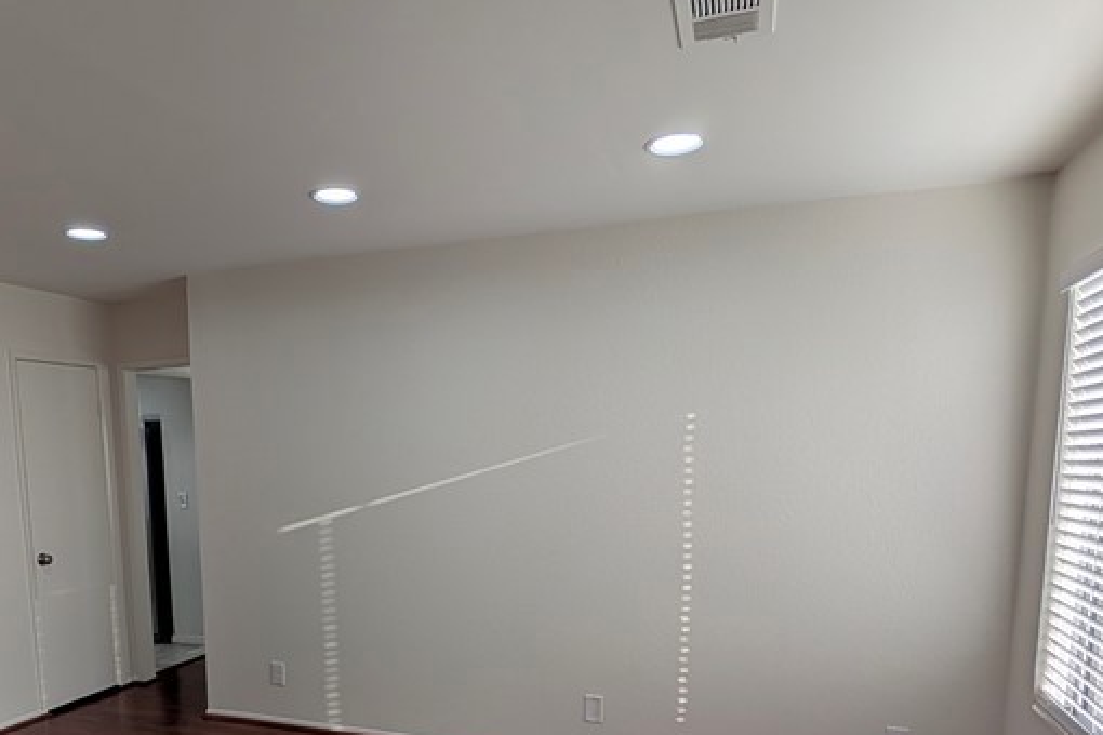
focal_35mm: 25
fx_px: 766
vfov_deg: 48.6
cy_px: 578
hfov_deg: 70.1
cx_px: 399
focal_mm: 2.02
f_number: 1.7
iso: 45
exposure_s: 1/527
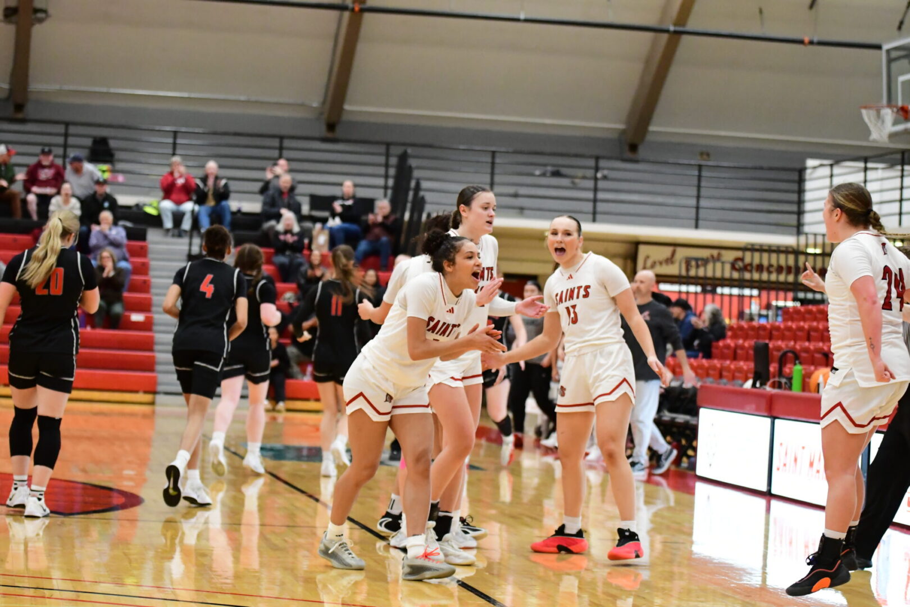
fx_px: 2654
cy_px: 304
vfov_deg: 13.0
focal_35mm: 105
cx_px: 455
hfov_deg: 19.5
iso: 6400
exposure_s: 1/800
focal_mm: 70
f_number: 2.8
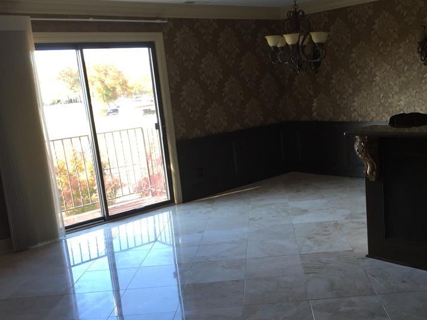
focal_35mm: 41
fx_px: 506
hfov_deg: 45.3
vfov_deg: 35.0
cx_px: 270
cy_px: 189
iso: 40
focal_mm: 4.15
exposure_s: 1/60
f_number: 2.2
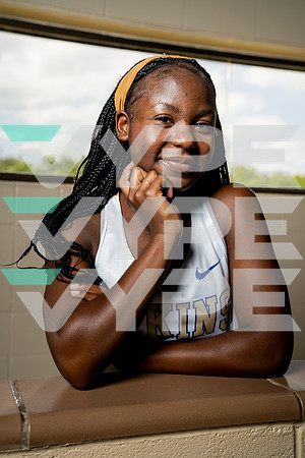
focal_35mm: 44
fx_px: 559
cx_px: 152
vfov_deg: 44.5
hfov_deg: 30.5
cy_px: 229
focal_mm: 44
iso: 320
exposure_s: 1/250
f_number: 4.5
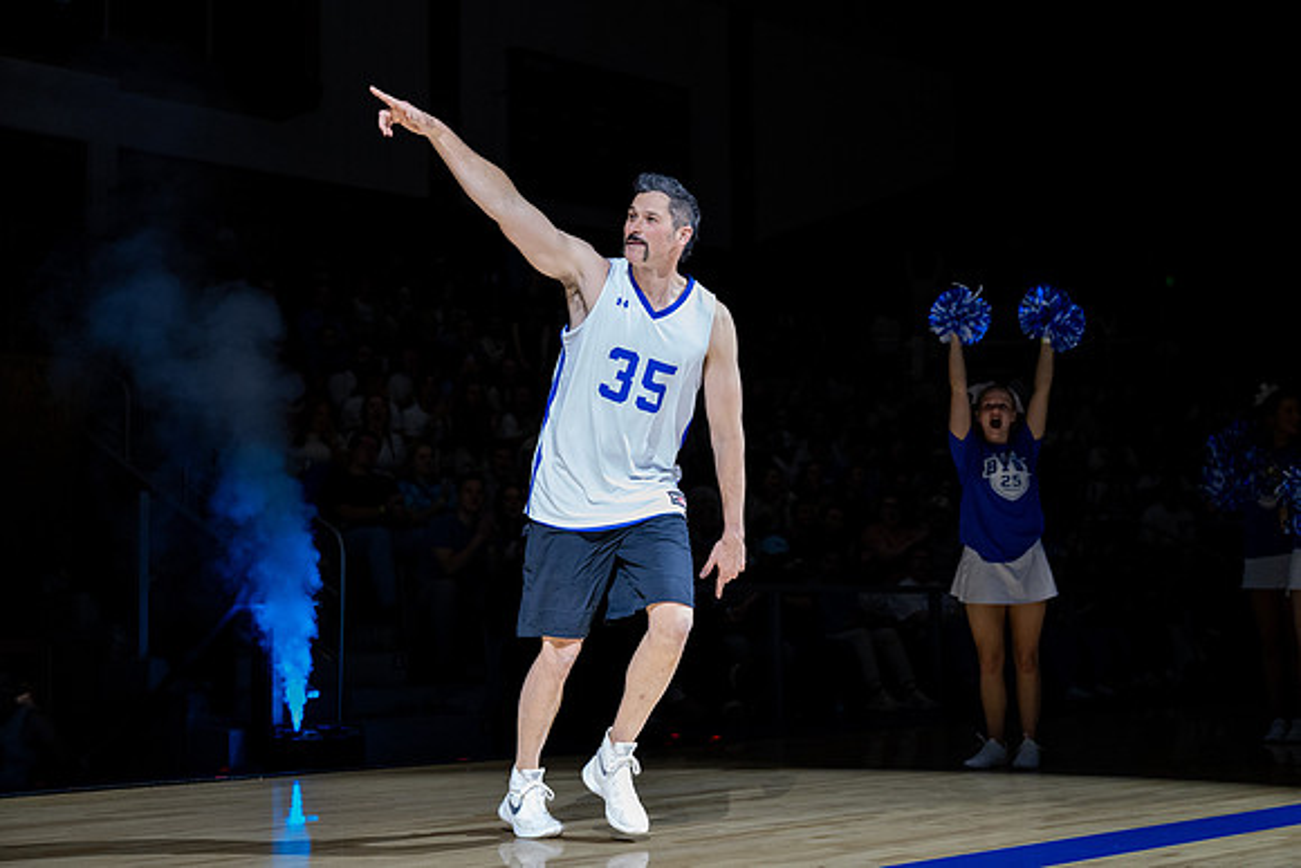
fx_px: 1864
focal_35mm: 52
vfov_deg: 26.2
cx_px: 699
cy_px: 466
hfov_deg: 38.4
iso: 4000
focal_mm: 48
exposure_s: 1/1600
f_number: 2.8
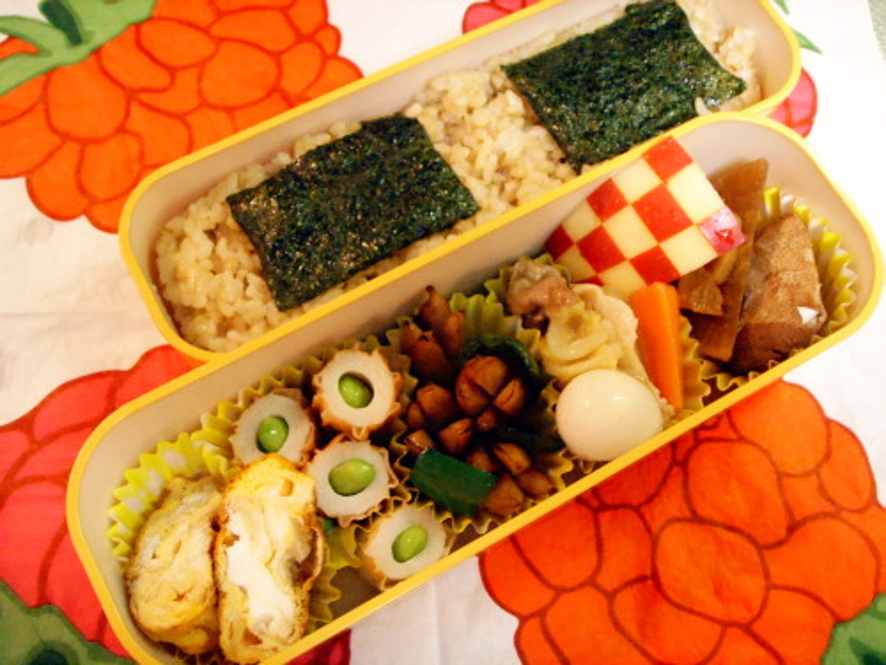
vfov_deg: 36.8
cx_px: 443
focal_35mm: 39
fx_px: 998
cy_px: 332
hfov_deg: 47.9
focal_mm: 6.6
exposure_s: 1/6
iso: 150
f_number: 3.5
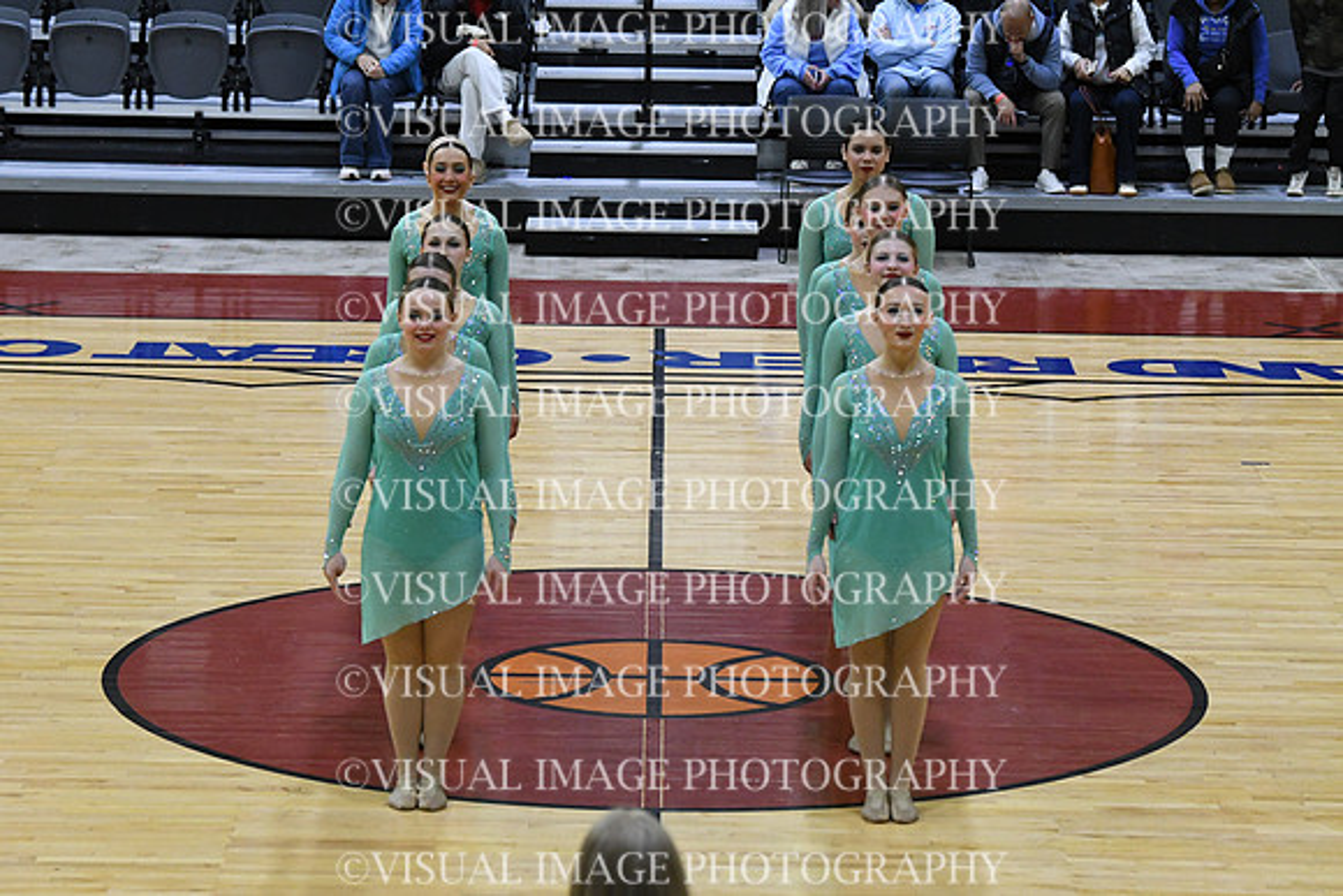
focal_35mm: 142
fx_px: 5298
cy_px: 448
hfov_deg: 14.4
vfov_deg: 9.7
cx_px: 672
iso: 5000
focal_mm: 95
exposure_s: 1/500
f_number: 4
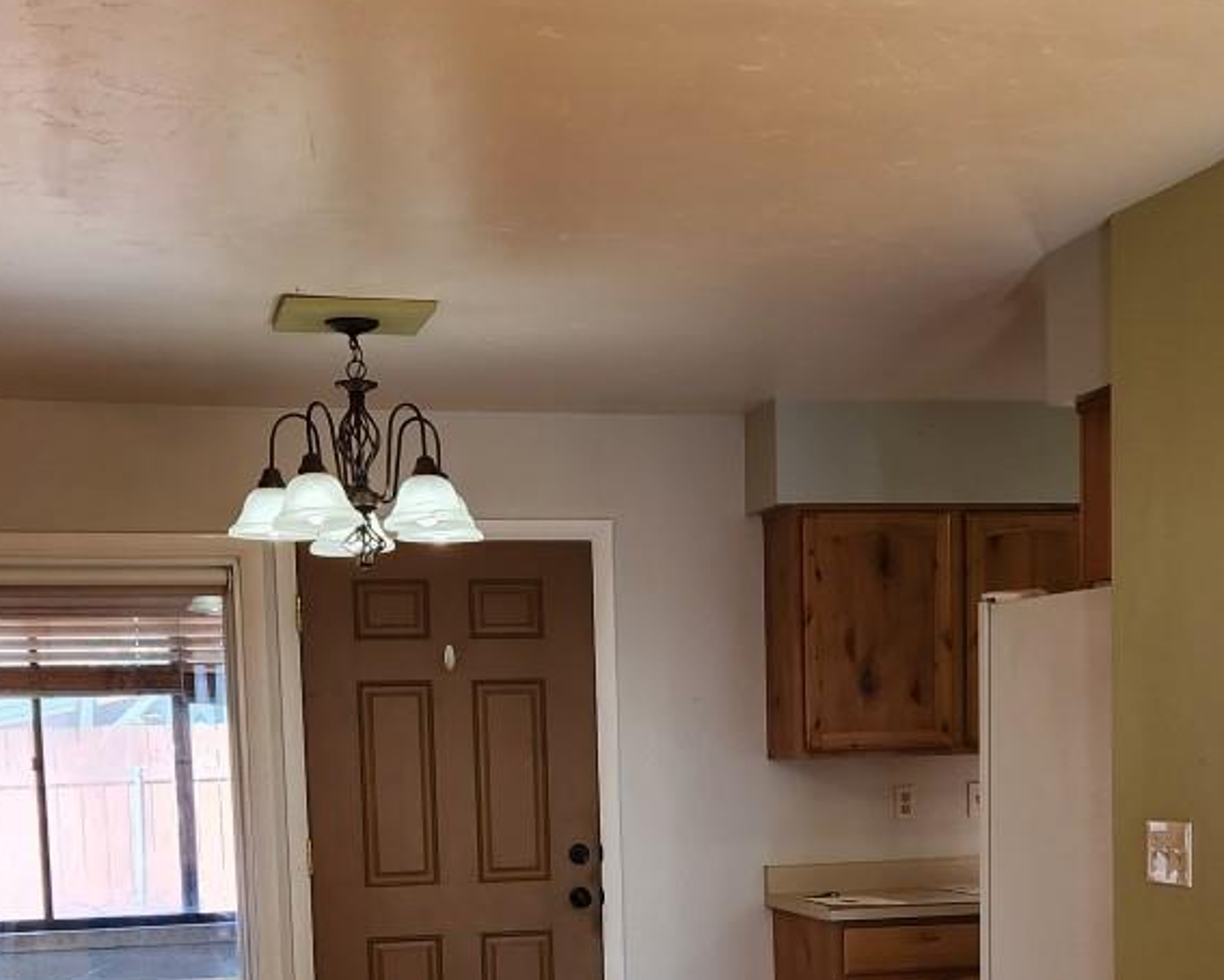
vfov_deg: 25.5
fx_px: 2066
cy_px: 965
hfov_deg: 33.0
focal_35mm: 57
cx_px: 641
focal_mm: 5.4
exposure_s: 1/180
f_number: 1.8
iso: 80
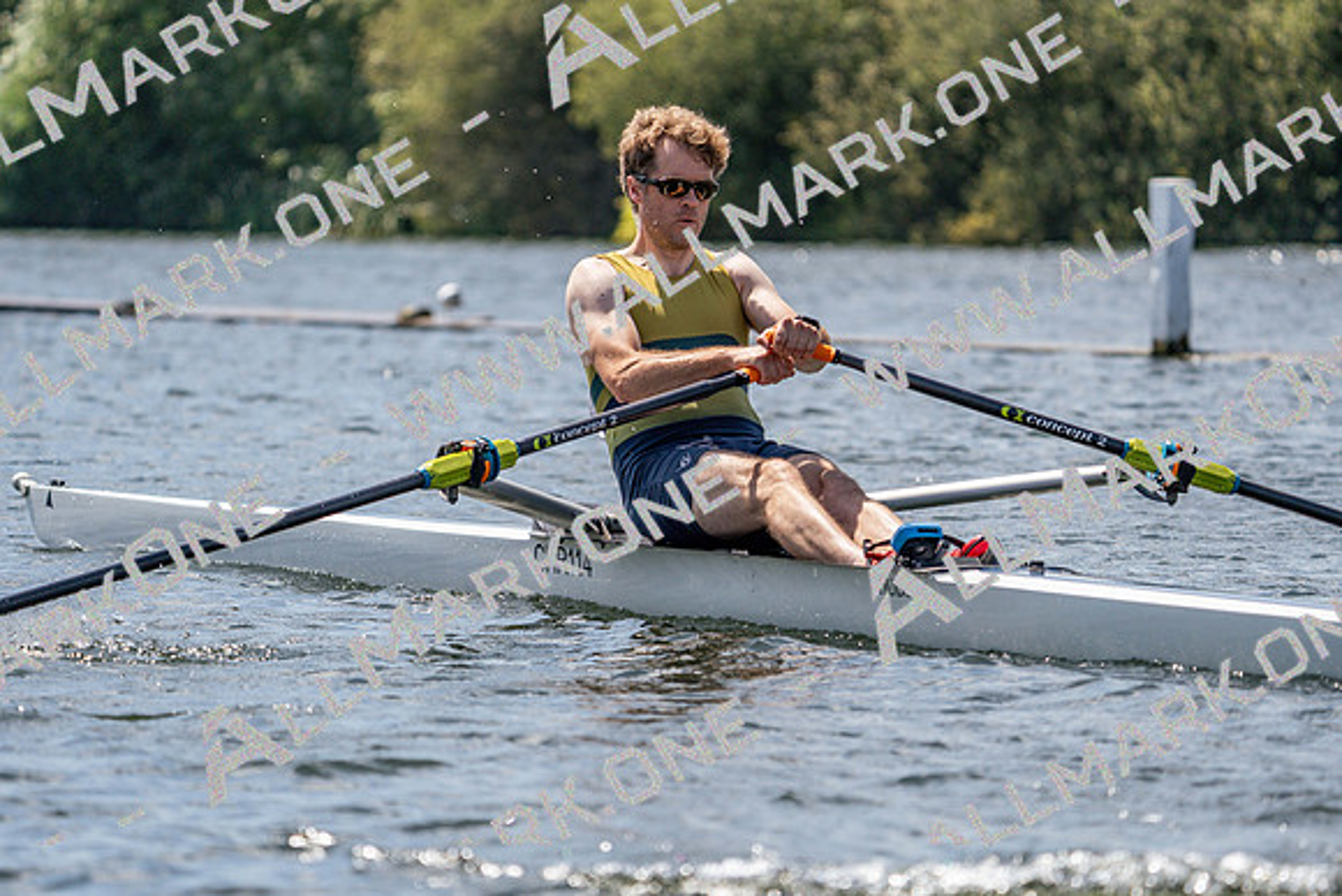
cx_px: 671
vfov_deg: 5.8
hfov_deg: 8.6
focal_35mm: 239
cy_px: 448
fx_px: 8911
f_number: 5.6
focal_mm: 239
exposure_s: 1/2000
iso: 250
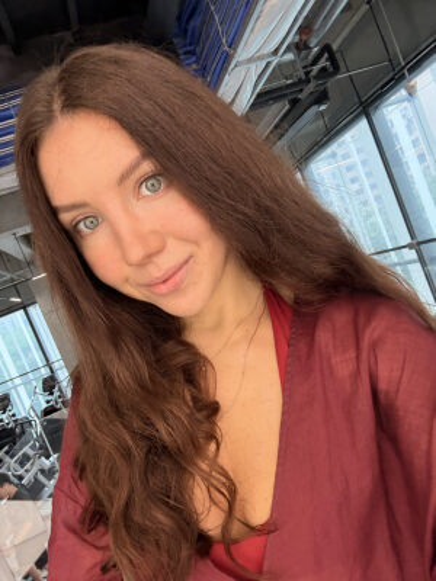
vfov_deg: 73.9
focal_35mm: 23
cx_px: 218
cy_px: 290
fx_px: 386
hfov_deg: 58.9
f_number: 1.9
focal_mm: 2.69
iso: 80
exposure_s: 1/110
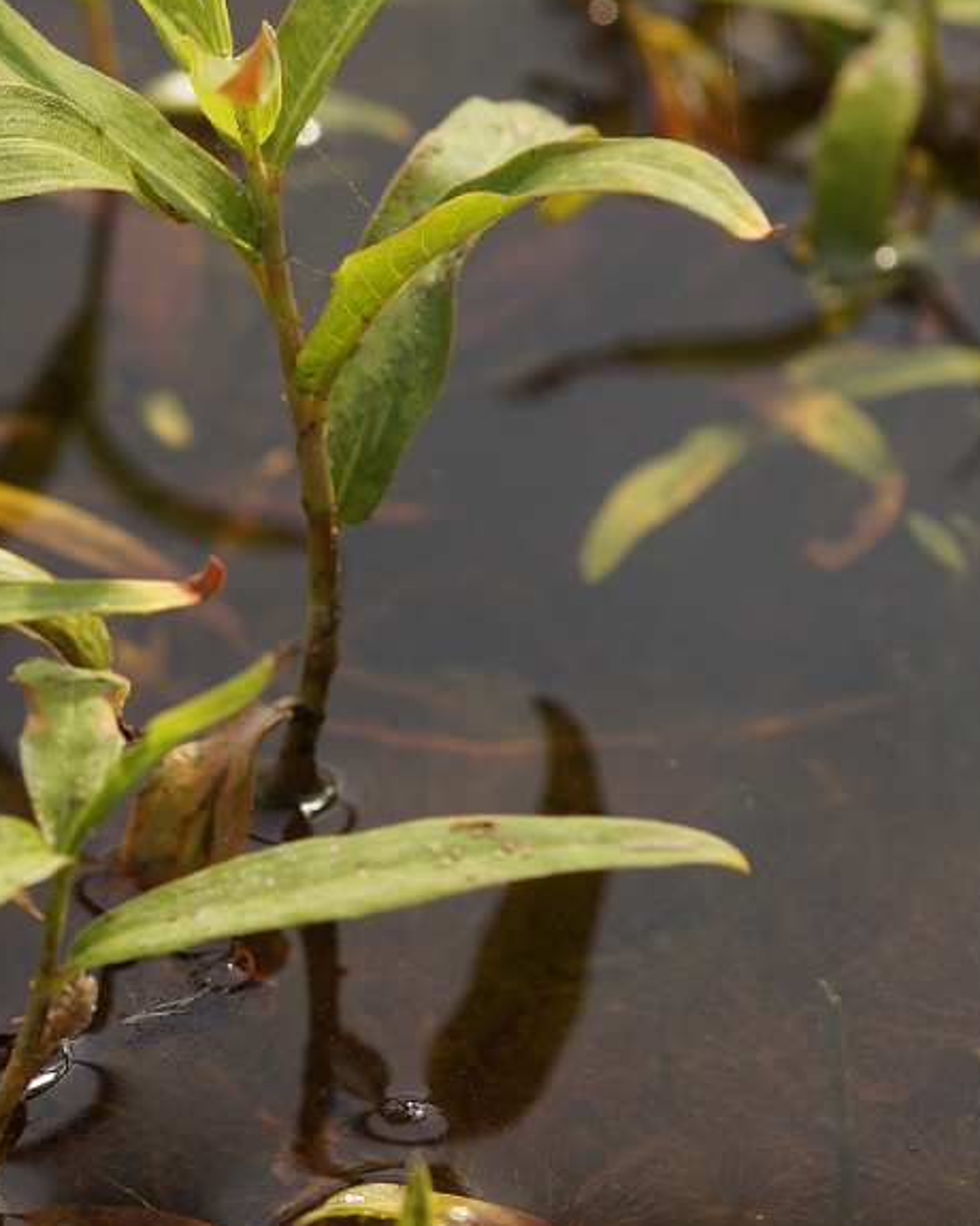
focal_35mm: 294
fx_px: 10659
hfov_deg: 5.2
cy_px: 401
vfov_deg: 6.6
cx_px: -198
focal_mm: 100
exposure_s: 1/320
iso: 100
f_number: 5
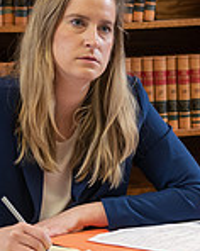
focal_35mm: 155
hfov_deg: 9.9
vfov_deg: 12.4
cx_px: 176
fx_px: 1149
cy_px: 211
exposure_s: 1/160
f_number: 3.2
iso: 800
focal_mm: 42
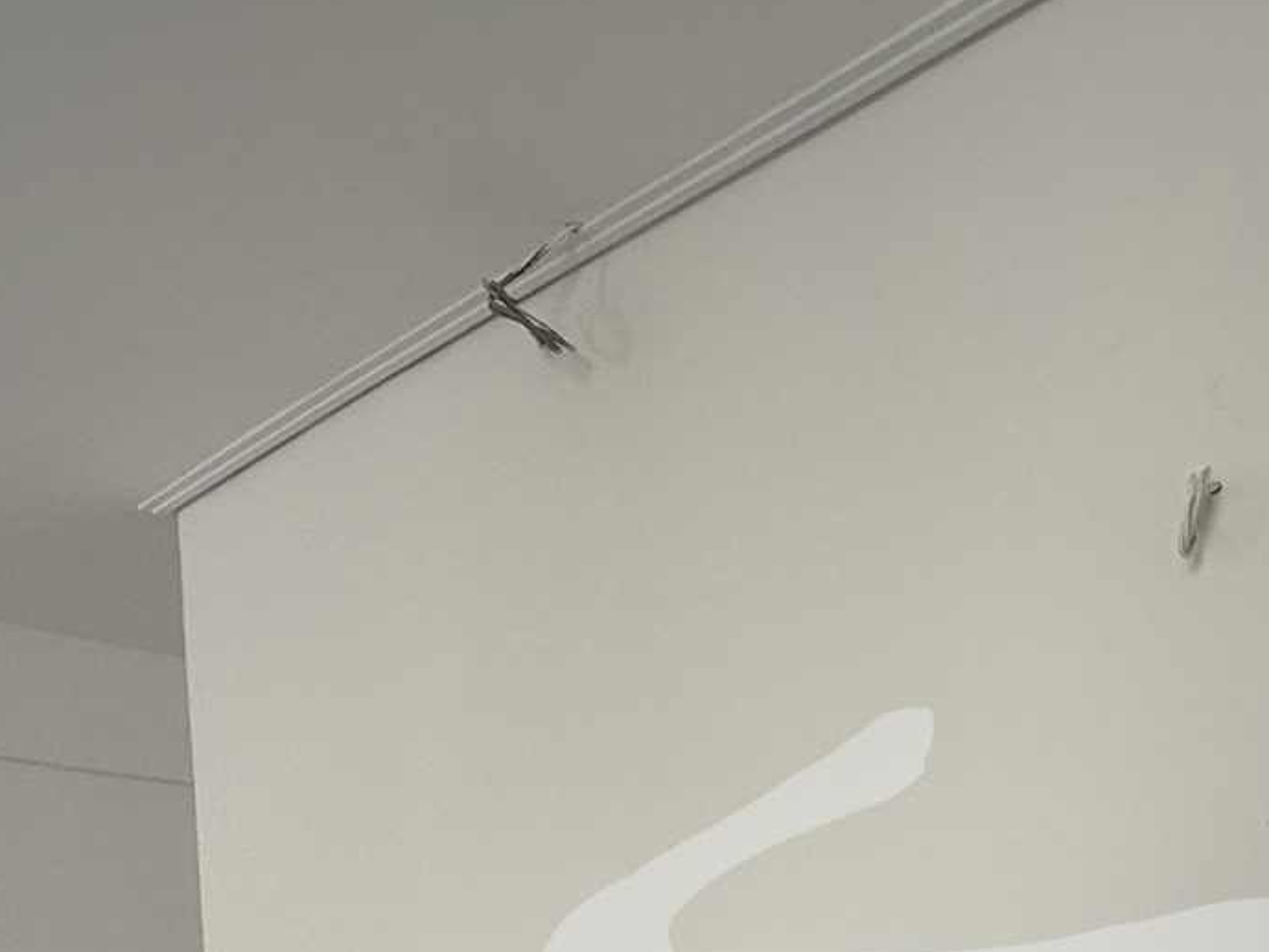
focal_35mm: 39
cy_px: 1140
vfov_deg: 31.1
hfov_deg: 46.3
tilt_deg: -4.0
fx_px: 1430
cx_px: 934
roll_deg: +3.4
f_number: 2.2
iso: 50
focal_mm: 2.22
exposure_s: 1/193
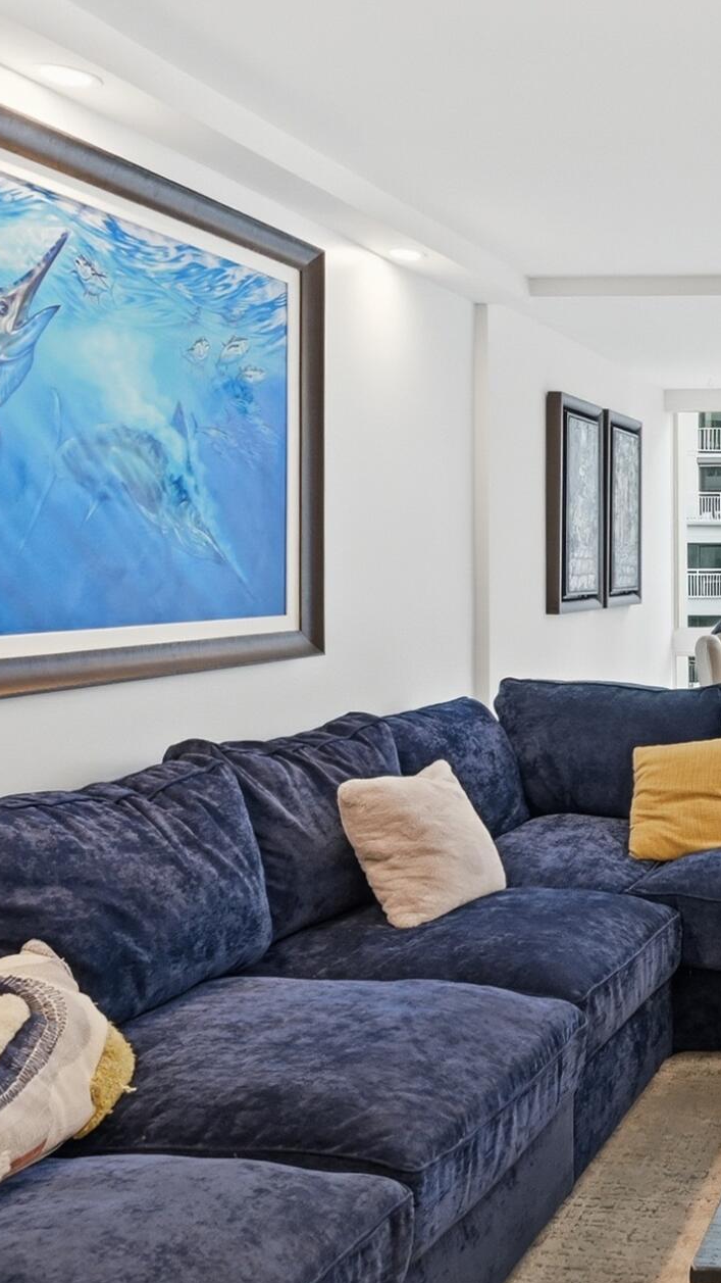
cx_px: 950
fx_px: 1190
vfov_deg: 56.5
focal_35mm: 35
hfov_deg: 27.7
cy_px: 562
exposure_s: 1/2000
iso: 800
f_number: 8
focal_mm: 14
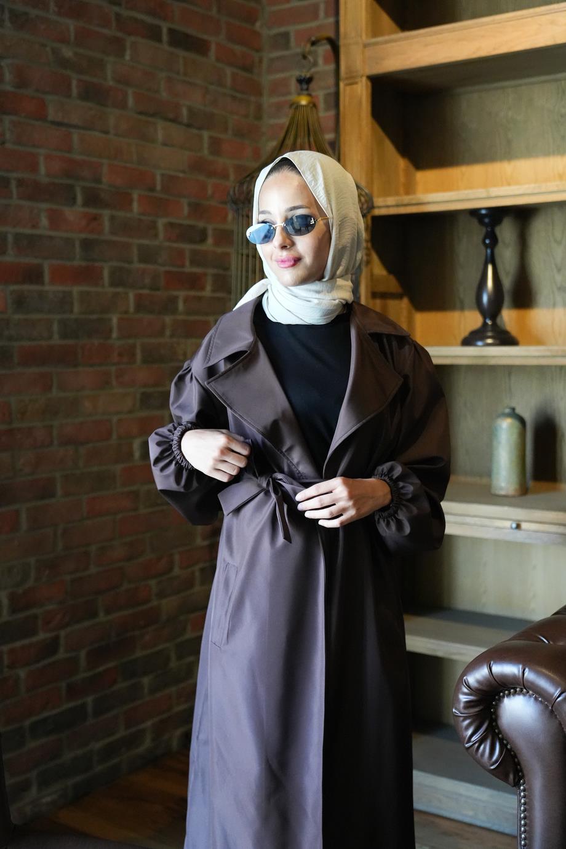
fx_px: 1085
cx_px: 283
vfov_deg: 42.7
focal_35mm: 46
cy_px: 424
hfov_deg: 29.2
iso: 6400
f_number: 2.8
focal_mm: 46
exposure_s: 1/500
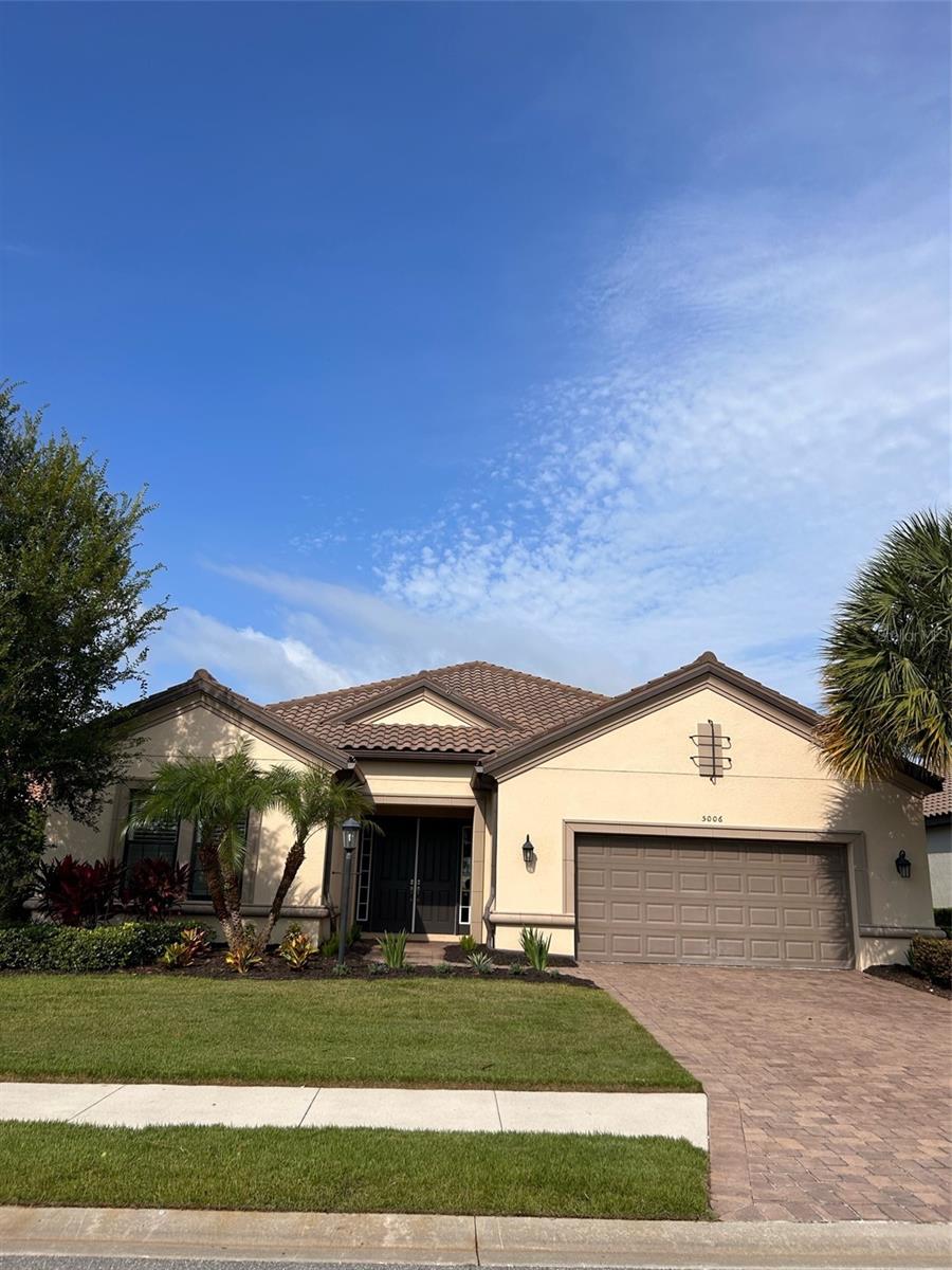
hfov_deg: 53.1
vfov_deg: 67.3
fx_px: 953
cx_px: 476
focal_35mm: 26
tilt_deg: +16.1
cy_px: 635
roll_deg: -1.8
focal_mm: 5.7
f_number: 1.5
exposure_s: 1/5882
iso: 50
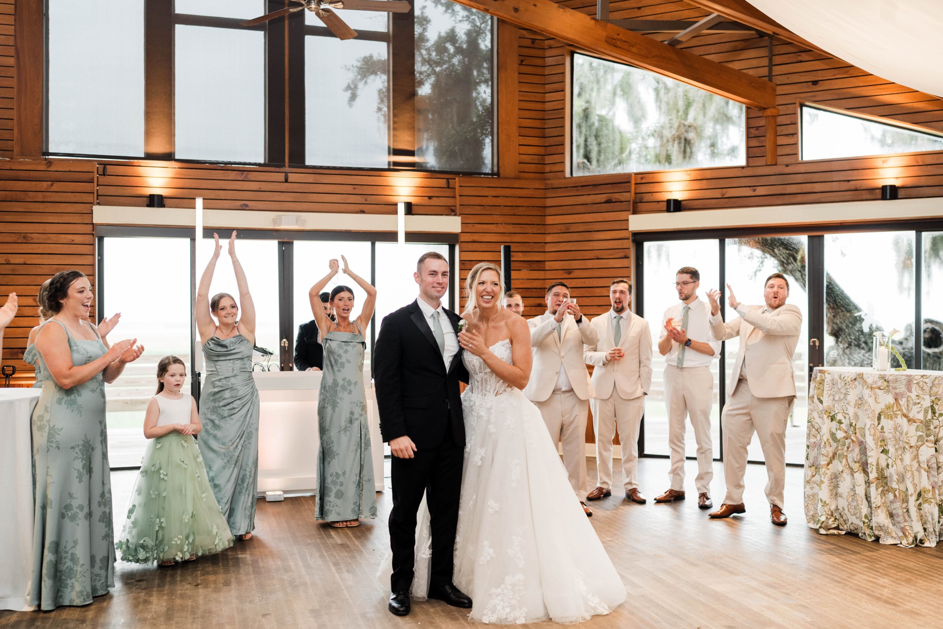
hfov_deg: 54.4
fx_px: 917
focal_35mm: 35
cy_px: 314
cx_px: 472
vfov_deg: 37.9
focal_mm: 35
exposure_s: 1/200
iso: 800
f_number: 2
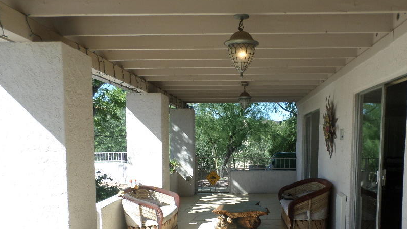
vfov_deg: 32.8
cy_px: 180
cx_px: 251
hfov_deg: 56.1
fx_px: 378
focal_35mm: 35
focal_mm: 4.5
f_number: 2.5
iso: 80
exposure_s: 1/500
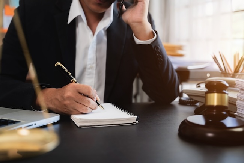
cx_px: 122
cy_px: 82
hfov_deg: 43.0
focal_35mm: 46
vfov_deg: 29.5
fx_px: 310
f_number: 3.2
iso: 320
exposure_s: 1/100
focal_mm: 45.7
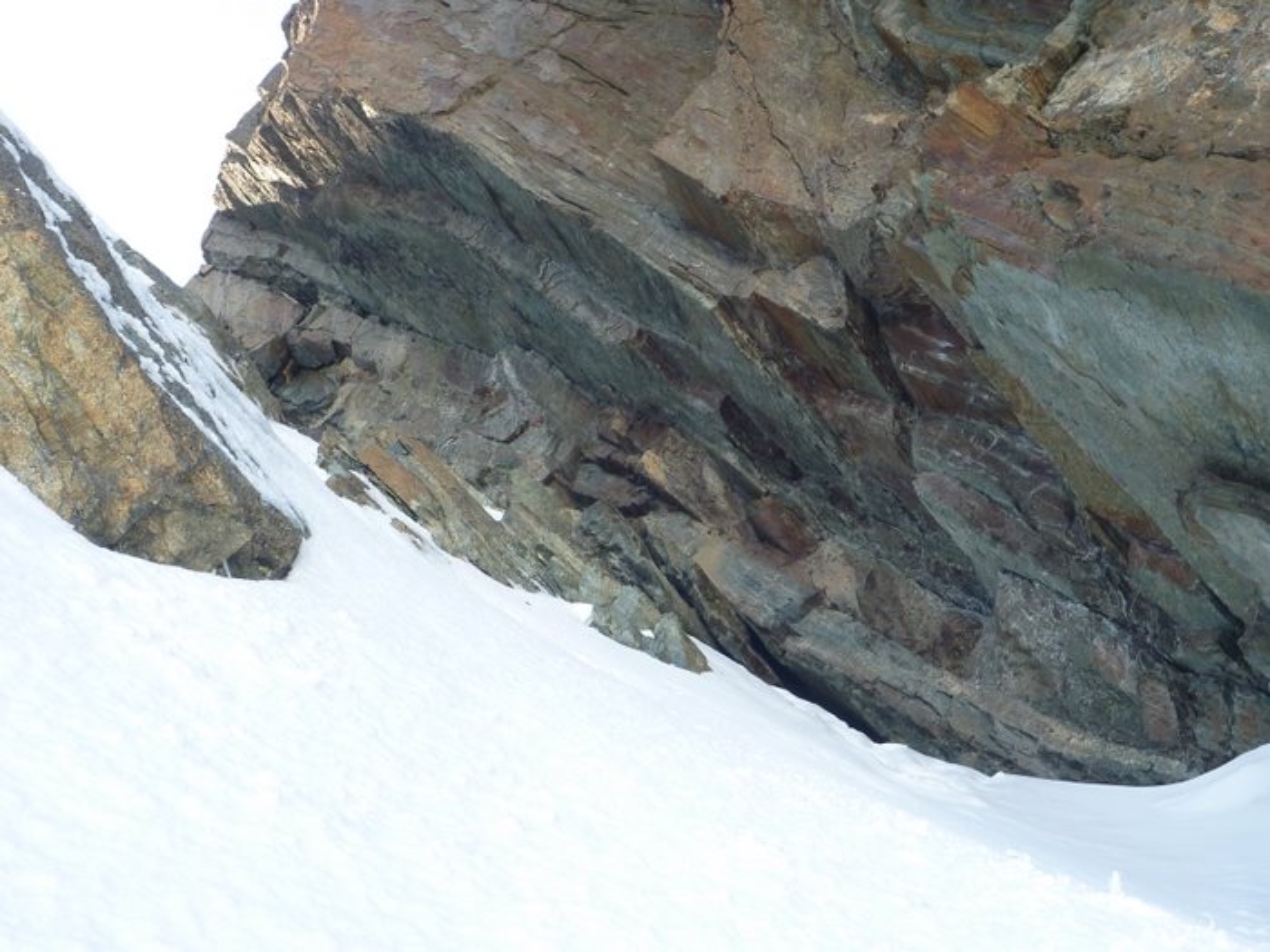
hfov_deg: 42.9
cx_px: 635
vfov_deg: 32.9
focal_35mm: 44
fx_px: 1614
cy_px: 476
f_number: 3.9
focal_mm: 6.4
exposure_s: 1/60
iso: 80
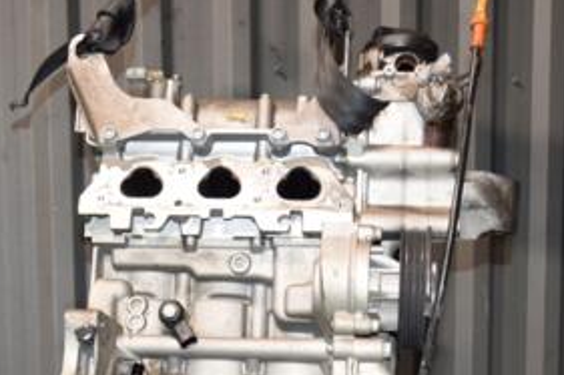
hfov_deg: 25.3
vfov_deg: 16.6
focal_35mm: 80
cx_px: 247
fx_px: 1254
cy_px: 393
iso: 800
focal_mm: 25
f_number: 5
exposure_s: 1/60
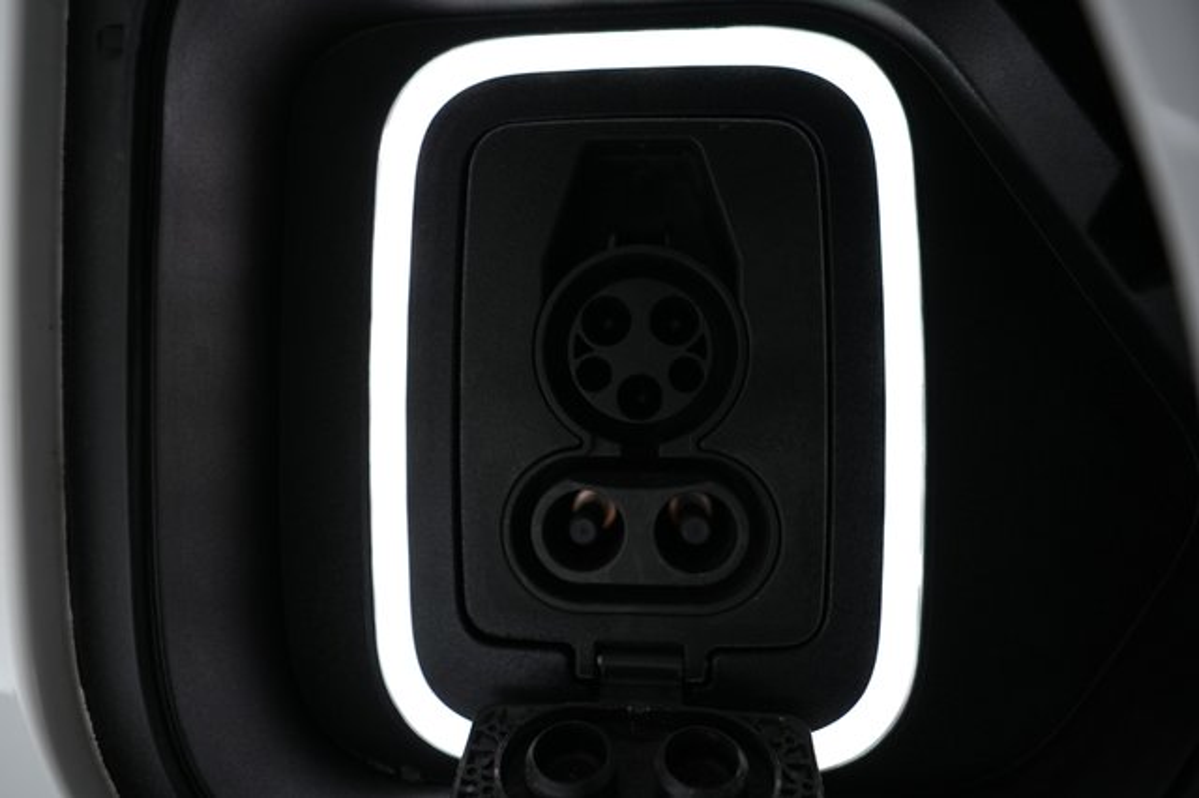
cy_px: 399
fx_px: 799
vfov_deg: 53.1
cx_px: 600
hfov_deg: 73.8
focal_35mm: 24
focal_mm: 24
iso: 640
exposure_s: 1/60
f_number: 3.5
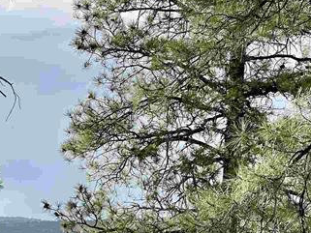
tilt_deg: -0.5
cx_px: -84
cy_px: 299
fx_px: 1833
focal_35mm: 204
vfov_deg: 7.2
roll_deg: -0.8
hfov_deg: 9.5
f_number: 2.2
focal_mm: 7.5
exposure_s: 1/488
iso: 20
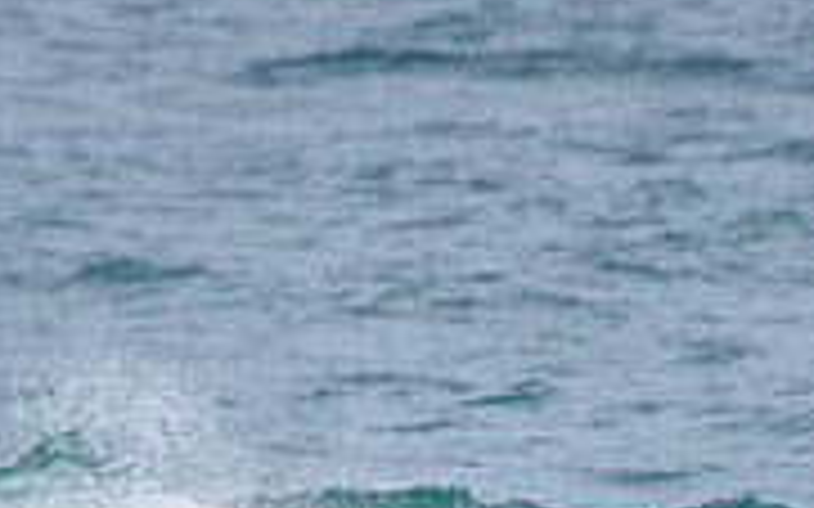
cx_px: -755
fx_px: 44421
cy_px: 530
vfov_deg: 0.7
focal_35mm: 2003
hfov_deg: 1.0
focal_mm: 500
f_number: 5.6
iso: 140
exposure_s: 1/2000
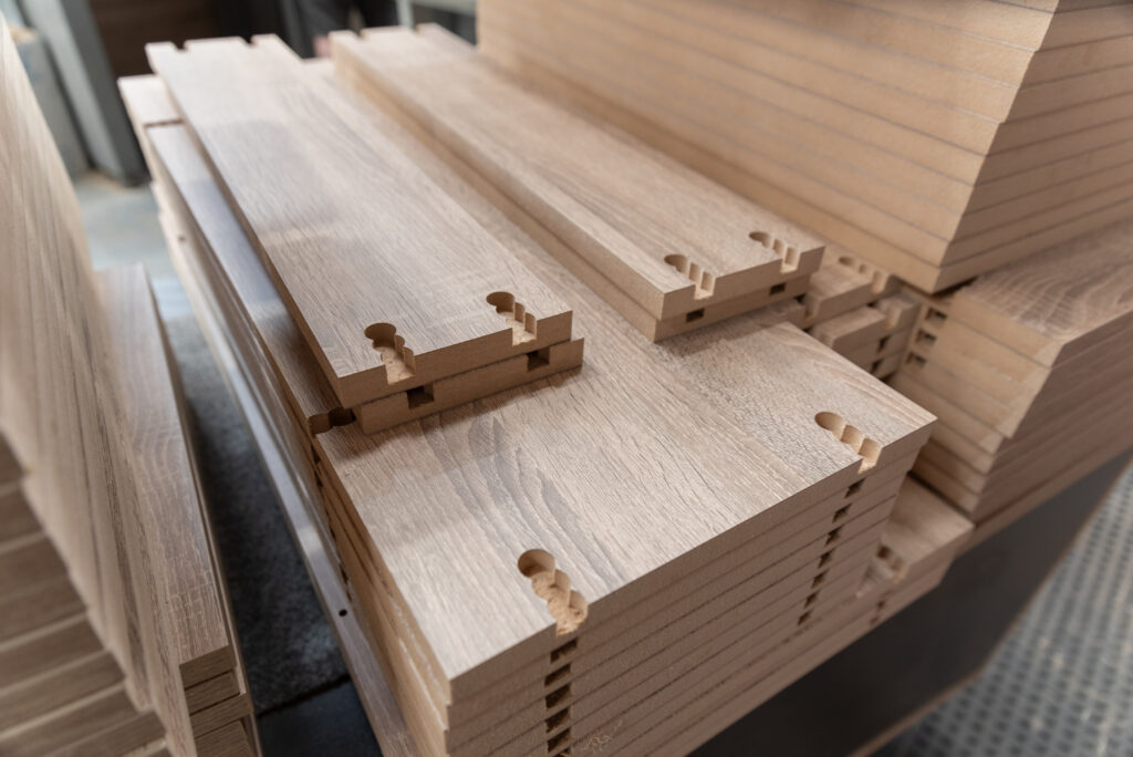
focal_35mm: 24
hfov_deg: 73.7
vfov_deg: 53.2
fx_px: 756
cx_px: 566
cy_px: 378
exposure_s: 1/40
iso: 320
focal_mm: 24
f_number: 4
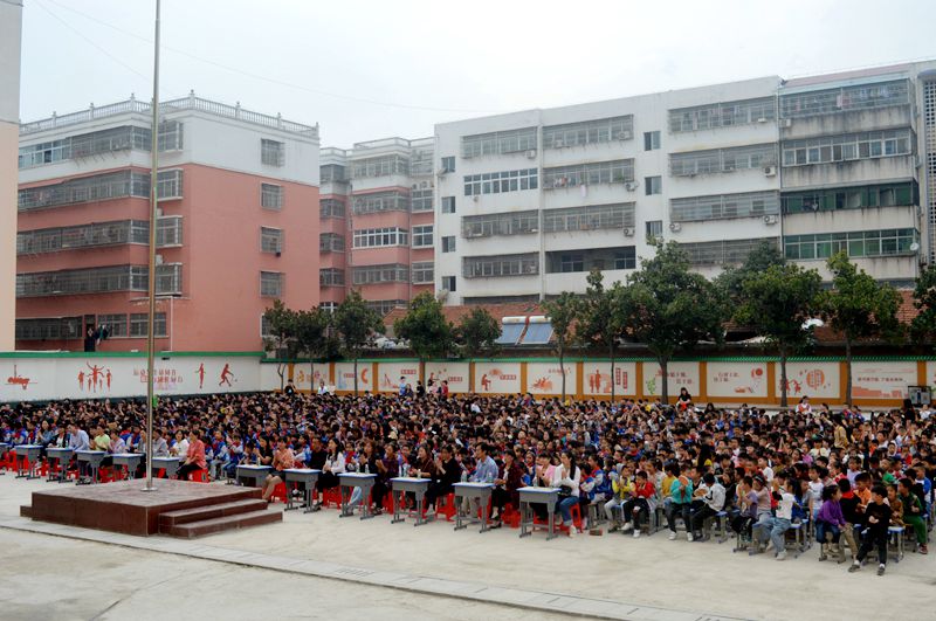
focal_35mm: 40
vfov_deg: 32.9
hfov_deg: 48.0
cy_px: 310
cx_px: 468
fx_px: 1052
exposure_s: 1/160
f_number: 6.3
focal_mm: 27
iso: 100
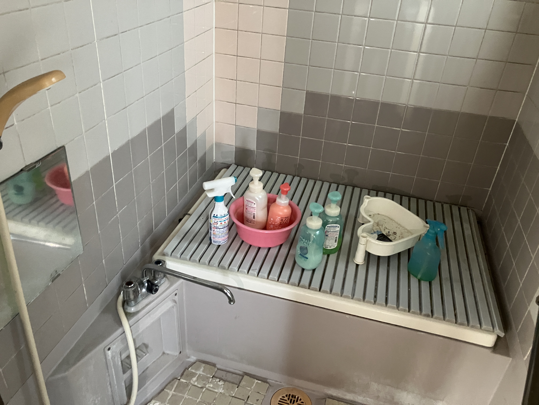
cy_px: 202
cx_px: 270
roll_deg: -3.6
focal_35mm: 28
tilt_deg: -31.1
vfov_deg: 49.7
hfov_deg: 63.4
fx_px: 436
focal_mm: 3.99
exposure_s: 1/35
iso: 400
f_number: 1.8
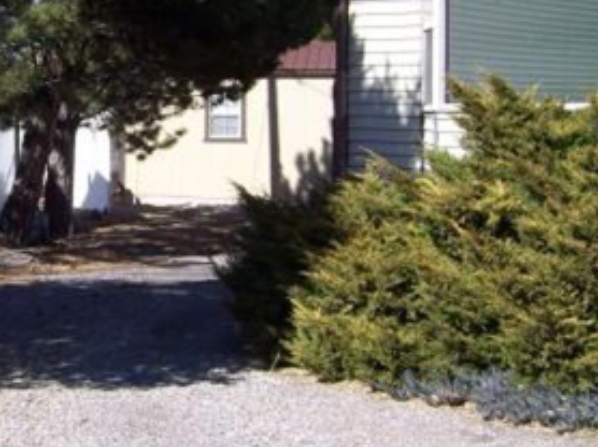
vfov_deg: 17.7
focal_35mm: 83
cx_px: -6
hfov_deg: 22.6
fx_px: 1433
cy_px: 127
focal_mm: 6
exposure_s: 1/320
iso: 80
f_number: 4.8
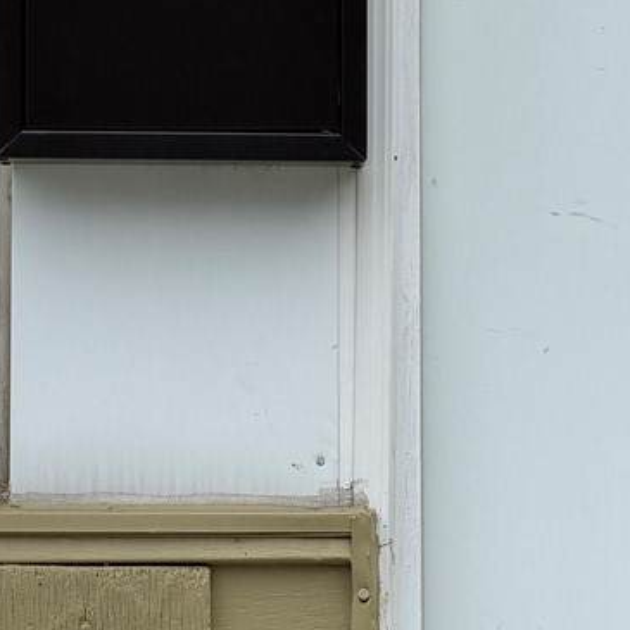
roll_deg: -0.5
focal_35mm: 248
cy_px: -198
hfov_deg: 7.1
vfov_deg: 7.0
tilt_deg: +7.7
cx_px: 204
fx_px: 5106
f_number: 2.8
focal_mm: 16.89
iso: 50
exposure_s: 1/277
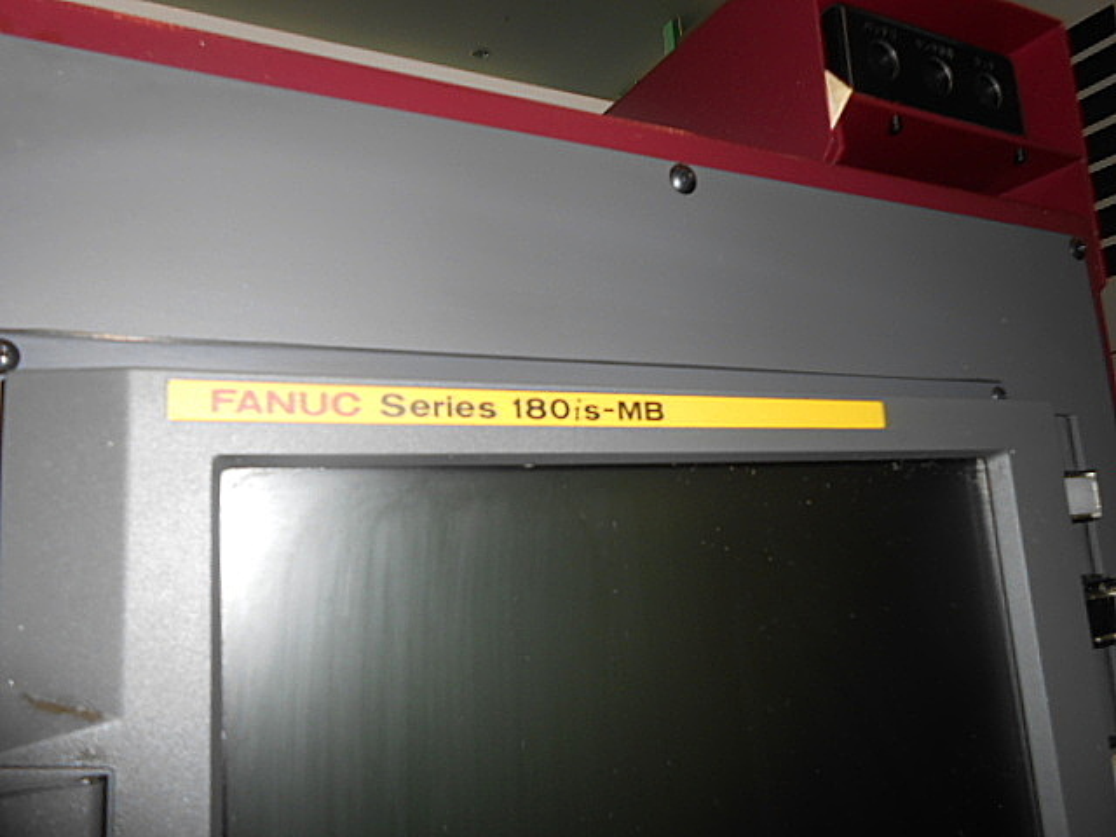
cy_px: 418
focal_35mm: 26
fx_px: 838
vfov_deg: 53.1
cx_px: 558
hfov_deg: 67.3
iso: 80
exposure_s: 1/25
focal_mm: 4.6
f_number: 3.5
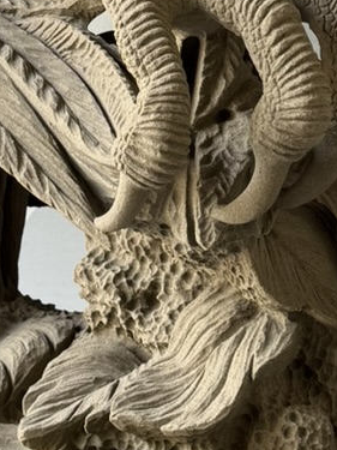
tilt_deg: +4.2
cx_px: 149
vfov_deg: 14.7
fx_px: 1701
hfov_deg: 11.3
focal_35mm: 131
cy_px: -56
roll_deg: -0.9
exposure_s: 1/121
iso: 80
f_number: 1.78
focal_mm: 6.76
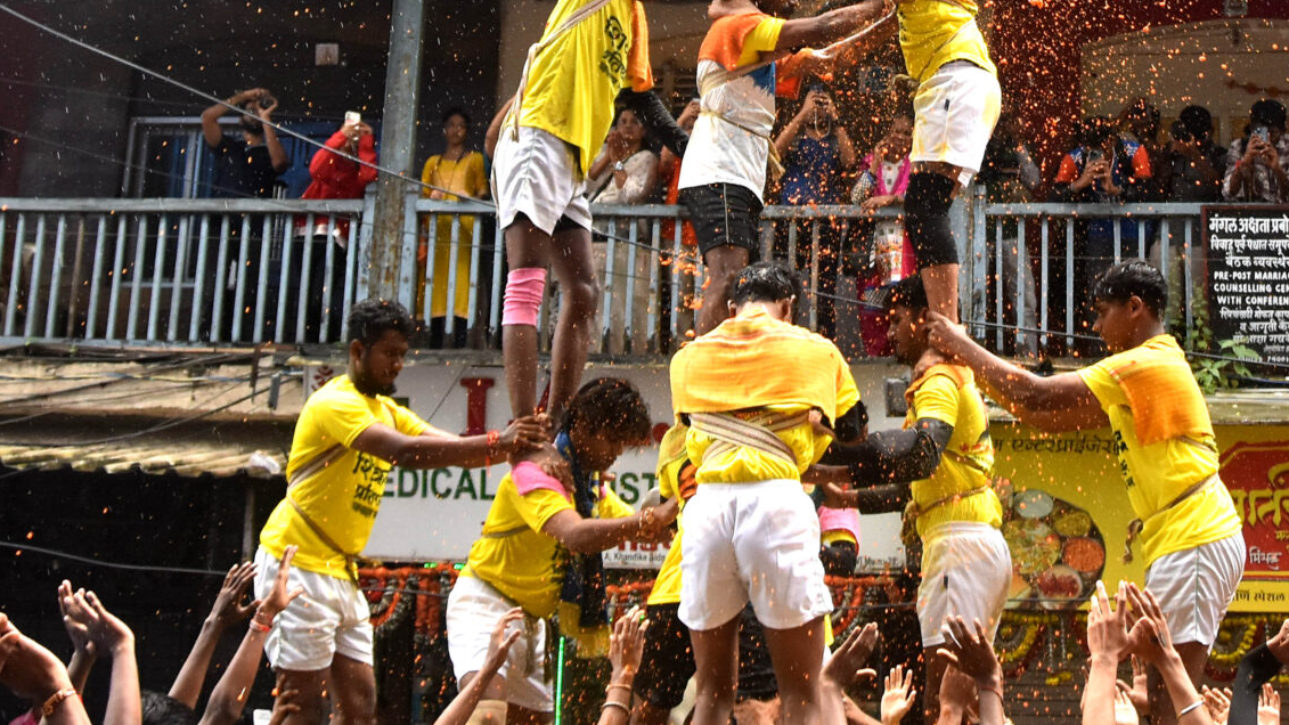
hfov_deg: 32.7
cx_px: 809
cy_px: 10
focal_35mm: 64
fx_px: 2187
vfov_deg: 18.4
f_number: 3.5
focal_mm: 18
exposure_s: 1/640
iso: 640
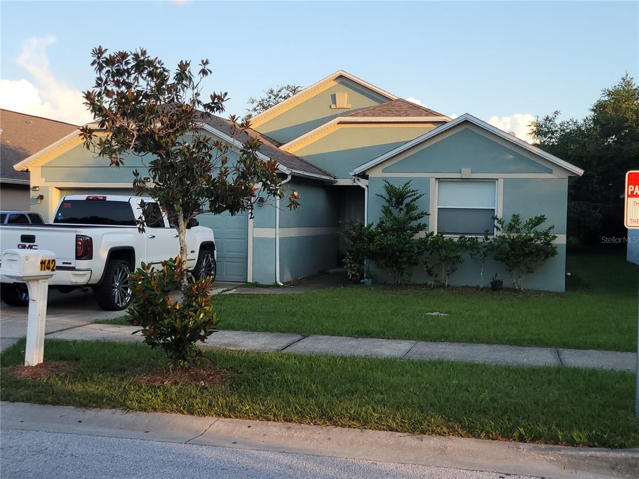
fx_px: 480
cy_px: 240
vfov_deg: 53.1
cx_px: 320
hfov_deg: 67.3
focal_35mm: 26
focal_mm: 5.4
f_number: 1.8
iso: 40
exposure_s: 1/504
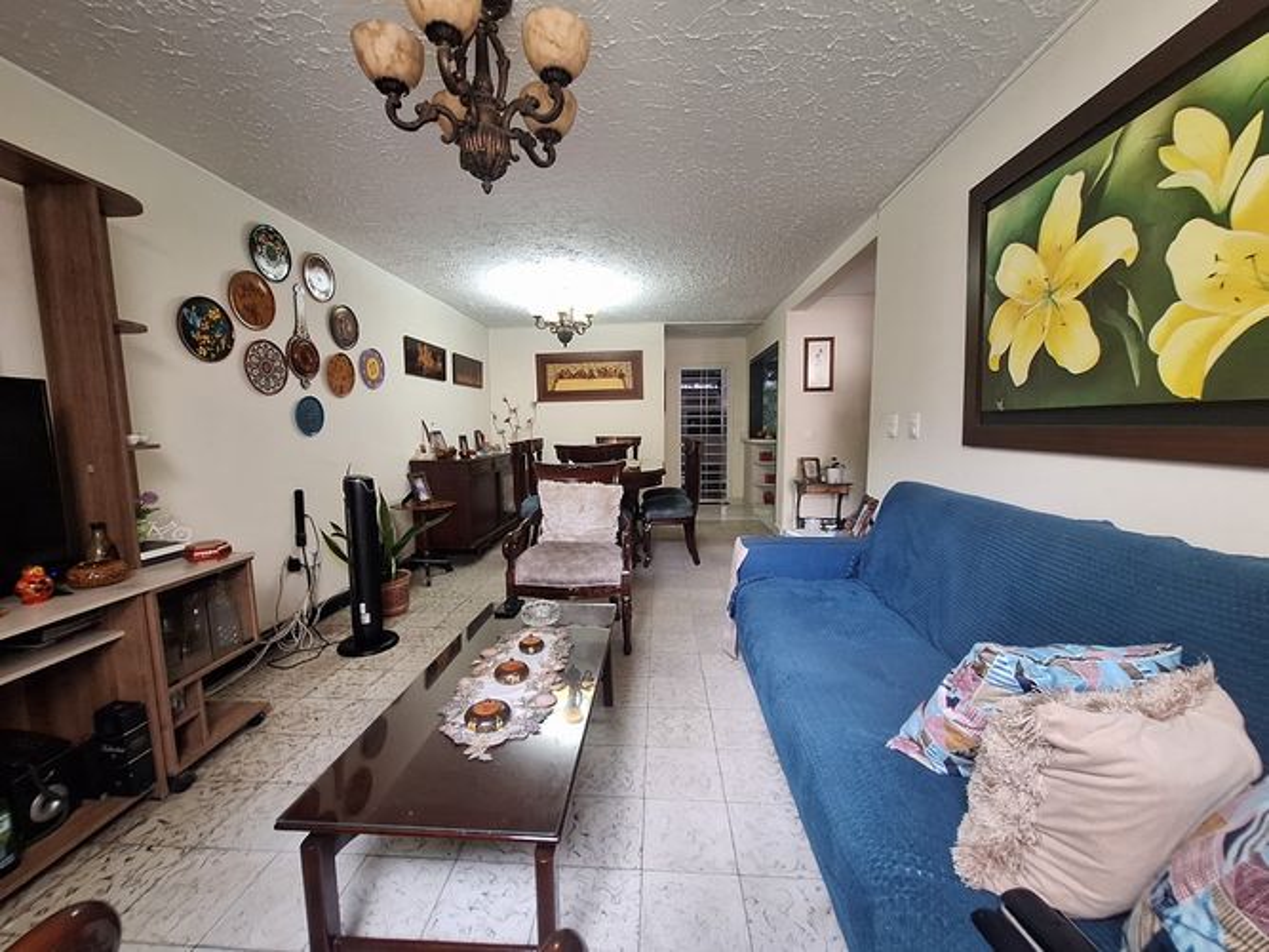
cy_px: 476
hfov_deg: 106.2
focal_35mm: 13
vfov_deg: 89.9
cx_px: 634
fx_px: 476
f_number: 2.2
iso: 200
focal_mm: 1.74
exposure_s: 1/30
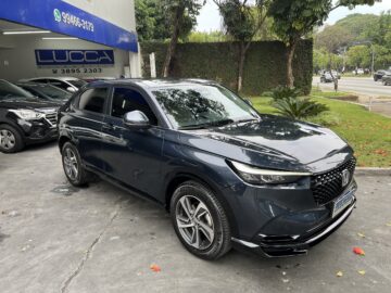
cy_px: 146
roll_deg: +4.1
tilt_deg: -13.0
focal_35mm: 26
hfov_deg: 67.3
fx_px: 294
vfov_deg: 53.1
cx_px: 196
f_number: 1.5
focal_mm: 5.7
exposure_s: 1/421
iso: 50
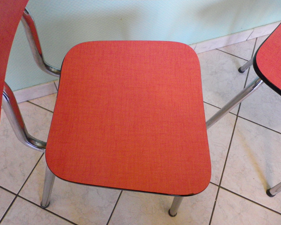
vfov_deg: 48.5
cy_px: 116
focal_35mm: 30
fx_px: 249
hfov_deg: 58.7
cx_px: 132
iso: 800
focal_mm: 4.9
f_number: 2.6
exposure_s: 1/25
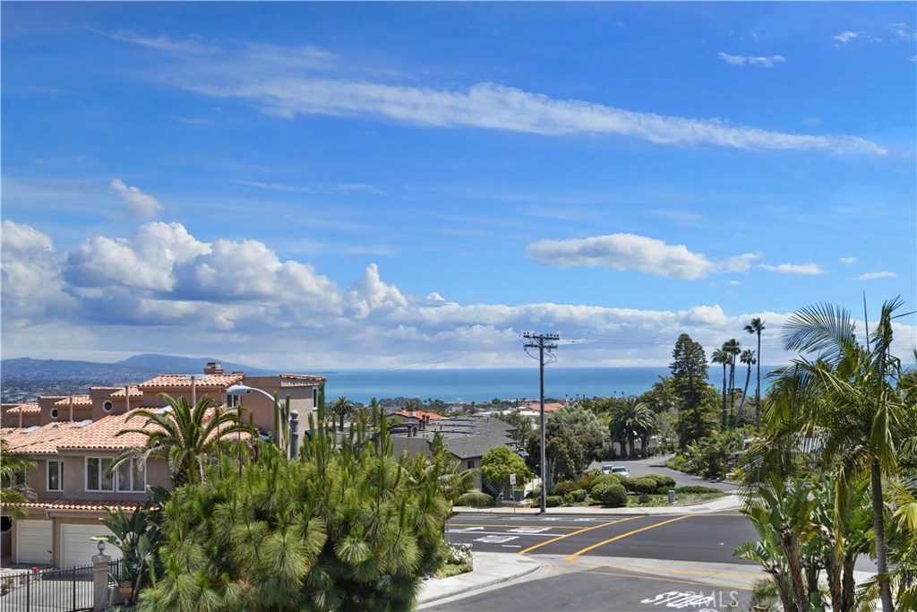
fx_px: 892
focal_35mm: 35
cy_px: 306
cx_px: 458
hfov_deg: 54.4
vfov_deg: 37.9
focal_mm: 35
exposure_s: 1/1250
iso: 250
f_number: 8
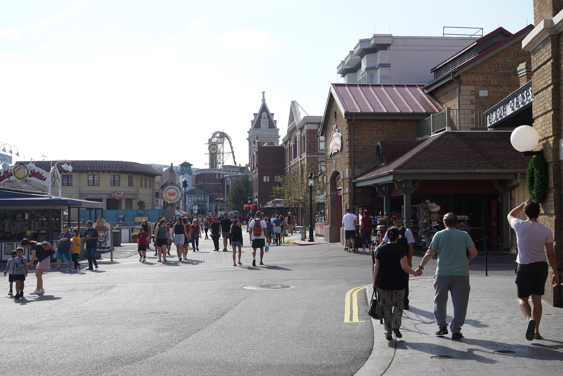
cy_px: 188
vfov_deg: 28.7
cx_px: 282
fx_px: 735
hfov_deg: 41.9
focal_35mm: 47
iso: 100
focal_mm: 47
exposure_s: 1/100
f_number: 11
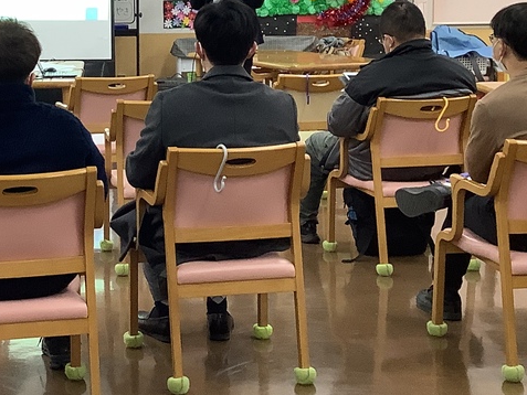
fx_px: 1188
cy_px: 52
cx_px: 59
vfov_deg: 18.6
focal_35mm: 78
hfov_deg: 24.3
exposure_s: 1/50
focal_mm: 3.3
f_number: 2.4
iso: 80
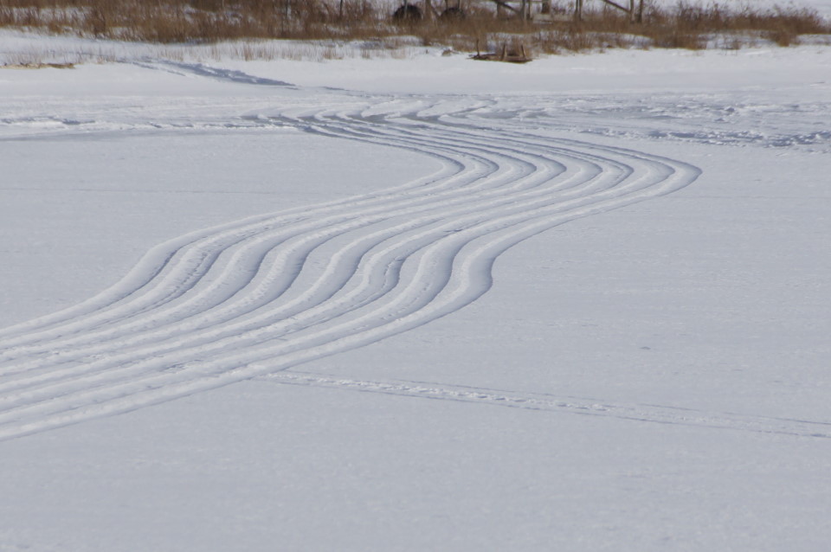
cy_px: 276
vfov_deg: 1.8
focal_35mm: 750
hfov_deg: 2.8
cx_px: 416
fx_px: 17295
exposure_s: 1/640
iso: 100
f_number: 8
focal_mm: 250
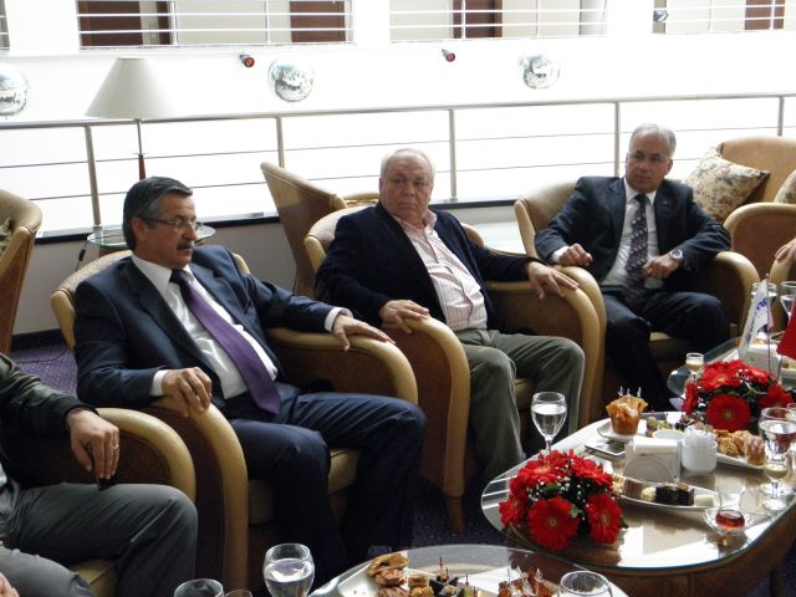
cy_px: 298
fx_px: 1012
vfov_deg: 32.9
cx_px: 398
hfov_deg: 42.9
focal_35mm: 44
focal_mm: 7.9
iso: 400
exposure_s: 1/8
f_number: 3.9
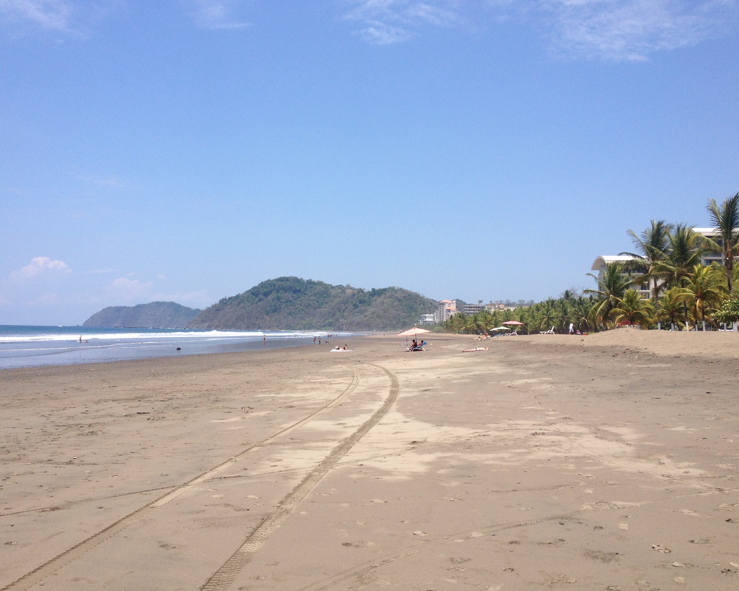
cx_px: 356
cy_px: 294
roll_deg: -1.0
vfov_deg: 40.1
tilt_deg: +0.1
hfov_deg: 49.1
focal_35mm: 37
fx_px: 809
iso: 50
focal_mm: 4.28
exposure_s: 1/2045
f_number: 2.4
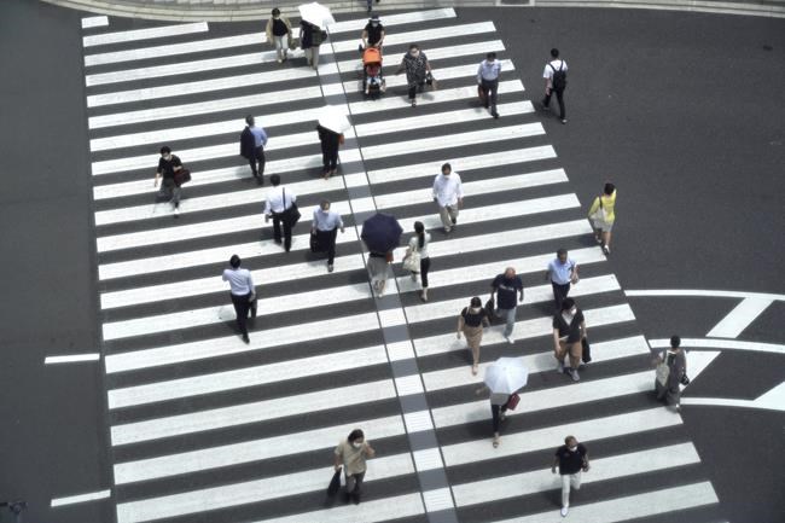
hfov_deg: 31.0
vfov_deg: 20.9
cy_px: 262
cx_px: 392
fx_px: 1417
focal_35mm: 65
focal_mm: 65
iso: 100
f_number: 8
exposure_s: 1/640
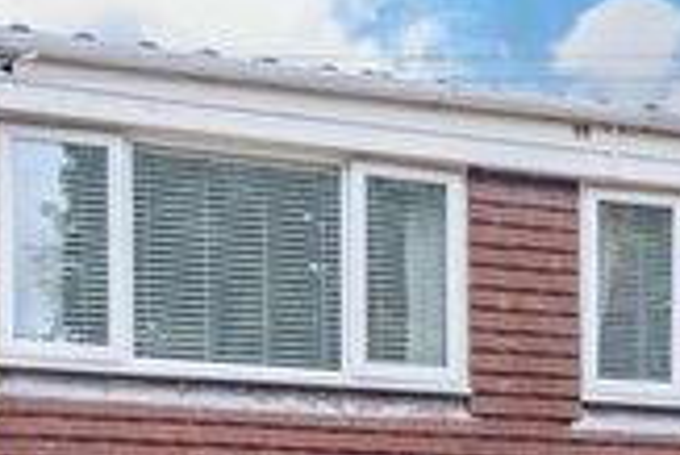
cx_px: 563
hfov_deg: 32.3
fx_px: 1134
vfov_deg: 18.7
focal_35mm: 60
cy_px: 766
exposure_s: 1/100
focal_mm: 14
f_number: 8
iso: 100
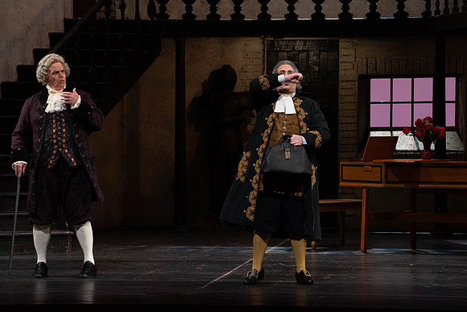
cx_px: 234
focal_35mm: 179
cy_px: 156
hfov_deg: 11.5
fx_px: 2322
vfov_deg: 7.7
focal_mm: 179
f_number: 8
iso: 3200
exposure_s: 1/250
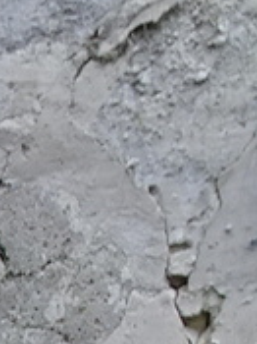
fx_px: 1685
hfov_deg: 7.2
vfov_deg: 9.6
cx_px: -639
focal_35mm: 170
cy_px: 947
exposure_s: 1/30
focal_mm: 4.1
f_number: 3.5
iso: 100
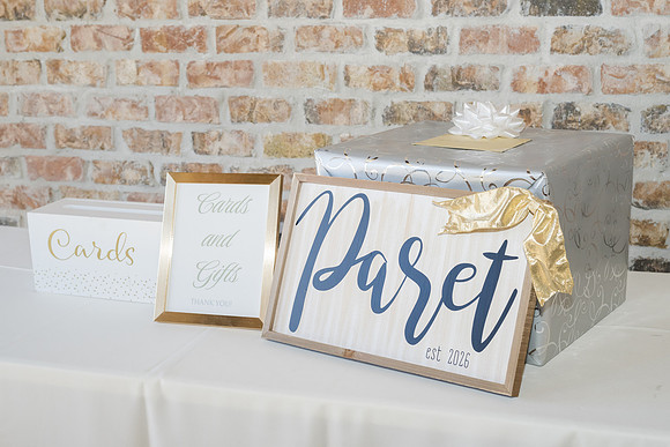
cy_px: 224
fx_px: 903
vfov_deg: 27.8
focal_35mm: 48
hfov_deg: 40.7
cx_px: 336
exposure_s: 1/100
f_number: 5.6
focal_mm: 46
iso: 1000
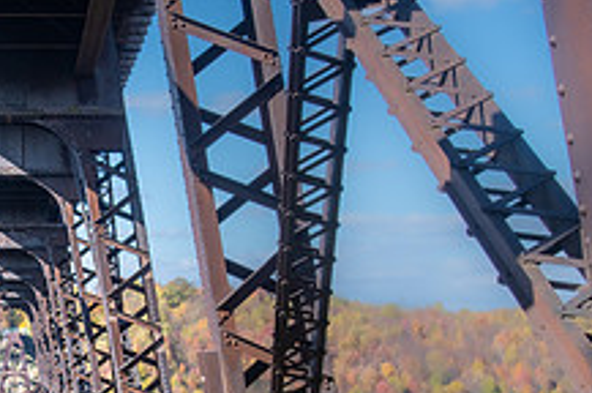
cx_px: 19
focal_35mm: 118
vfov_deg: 11.6
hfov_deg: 17.0
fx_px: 1938
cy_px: 291
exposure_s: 1/100
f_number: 10
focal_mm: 38
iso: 100
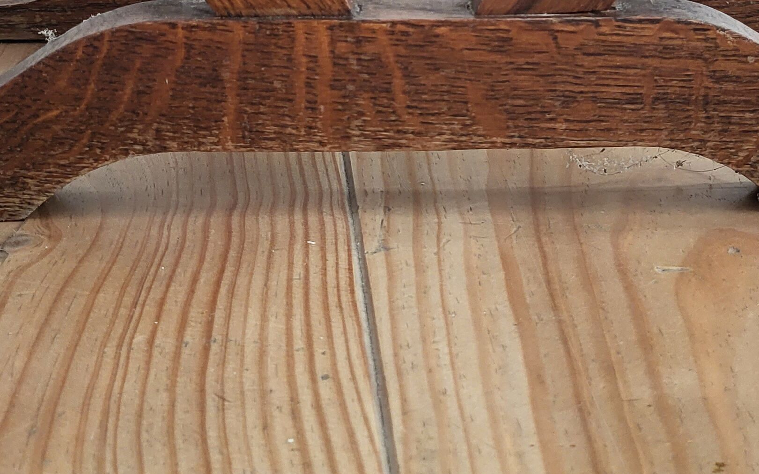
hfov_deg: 30.2
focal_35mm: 68
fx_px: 1407
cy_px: -67
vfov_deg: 18.3
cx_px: 410
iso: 200
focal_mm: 5.4
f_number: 1.8
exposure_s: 1/100
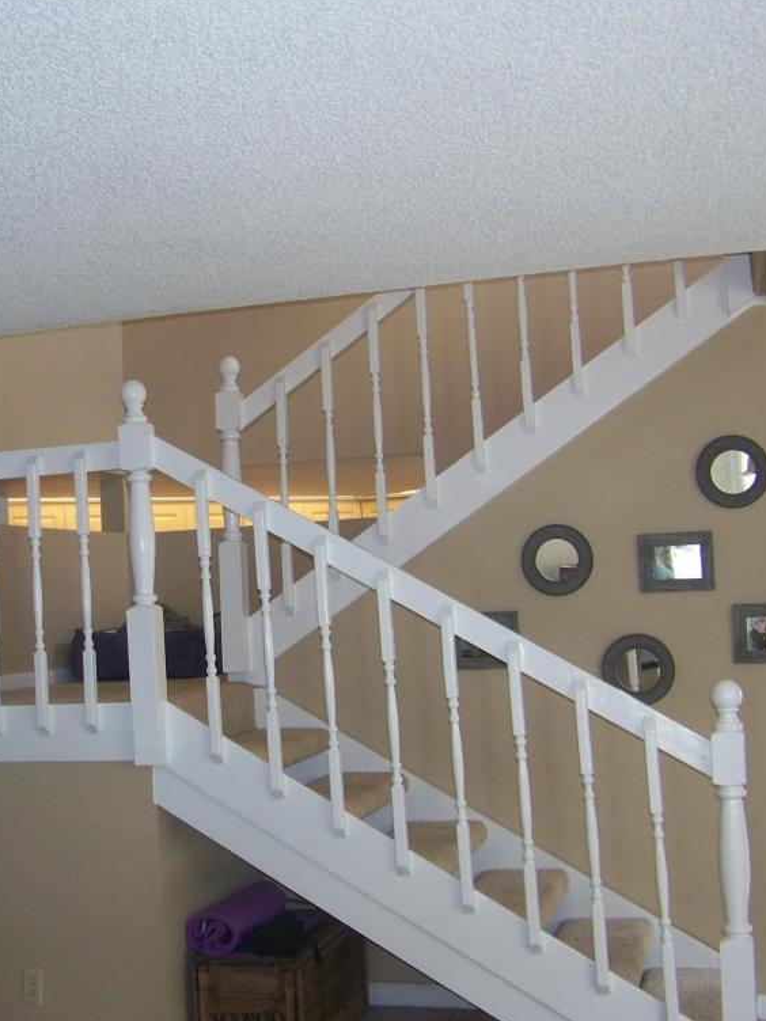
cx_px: 187
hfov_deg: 29.2
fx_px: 1446
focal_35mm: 49
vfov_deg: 38.9
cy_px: 502
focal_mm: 5.85
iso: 64
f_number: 2.8
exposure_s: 1/30
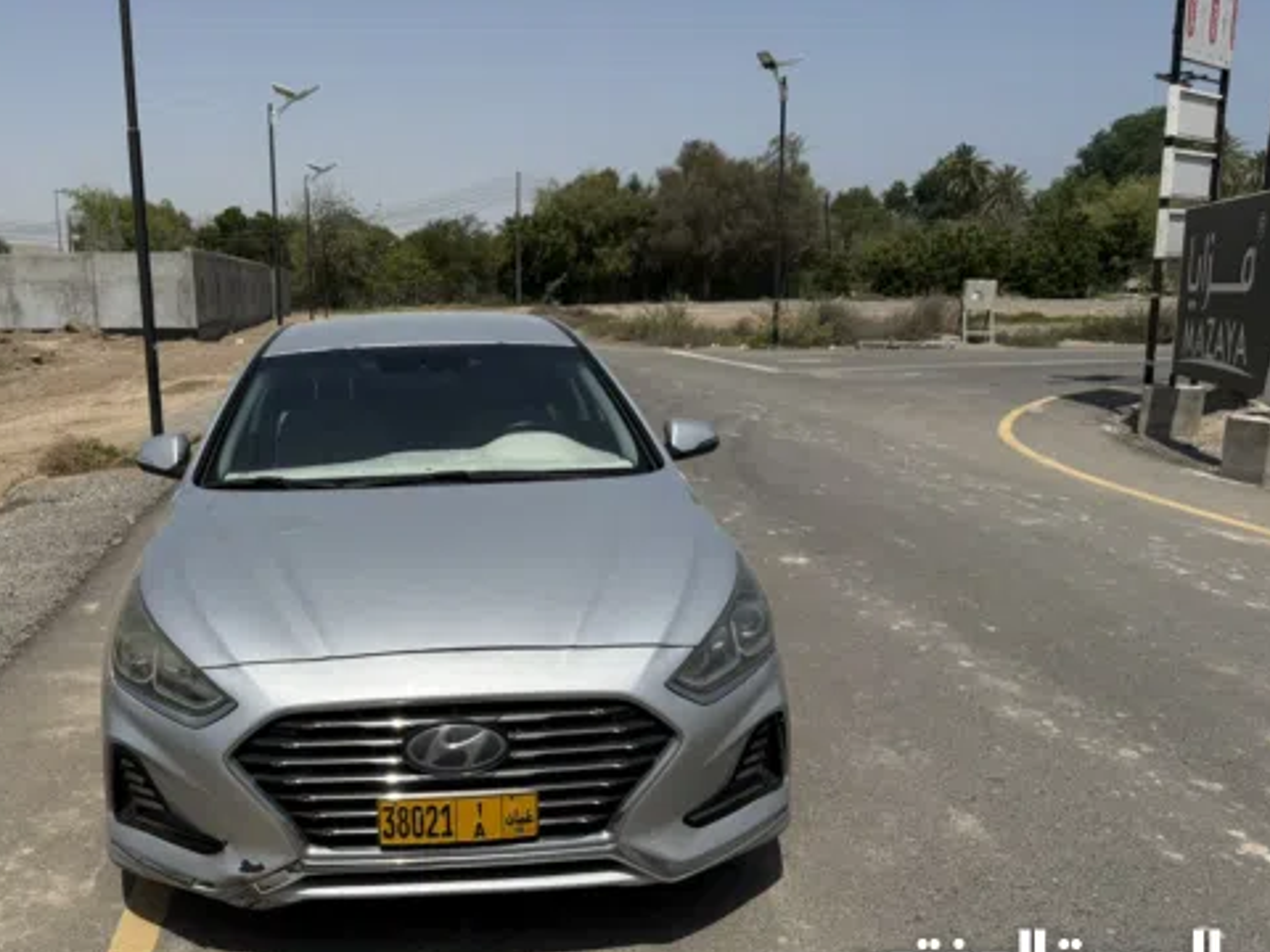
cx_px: 439
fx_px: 1174
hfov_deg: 55.8
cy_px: 547
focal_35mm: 32
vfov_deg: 44.0
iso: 125
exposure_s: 1/14286
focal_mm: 6.76
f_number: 1.78
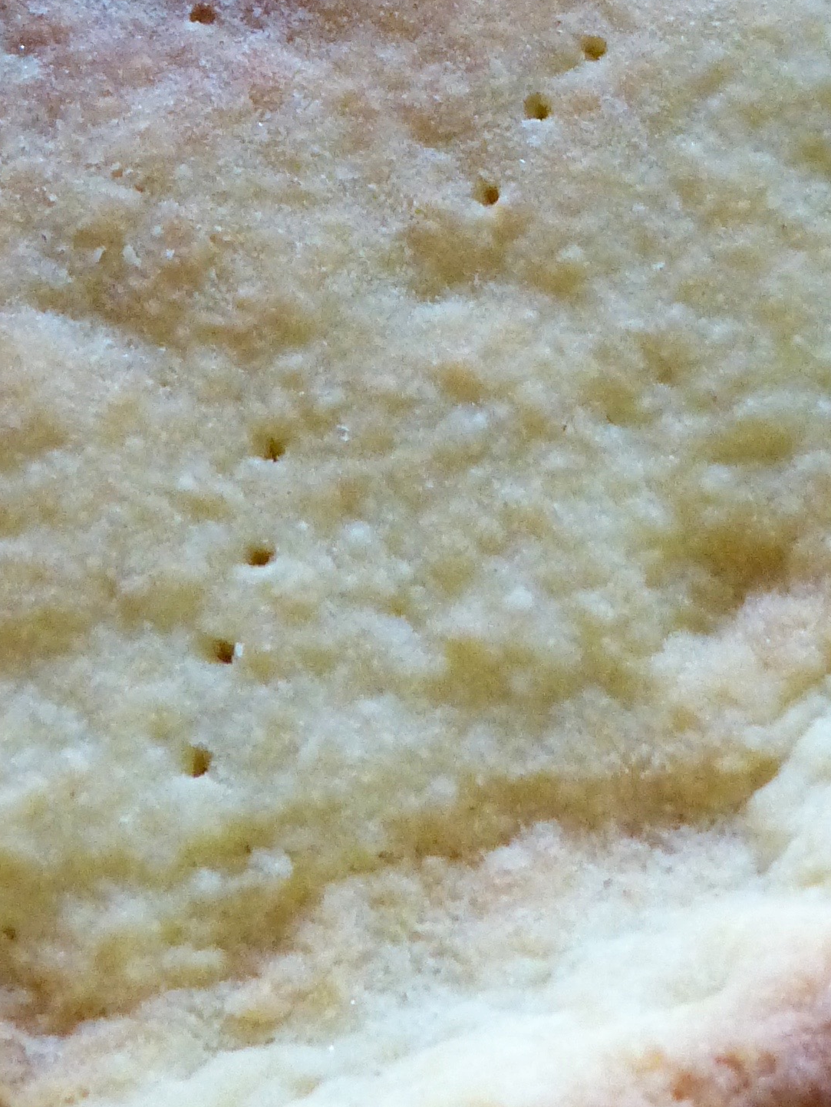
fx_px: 2656
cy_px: 1
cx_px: 425
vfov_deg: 22.6
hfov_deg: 17.8
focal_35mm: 83
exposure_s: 1/60
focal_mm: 4.5
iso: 400
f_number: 2.8
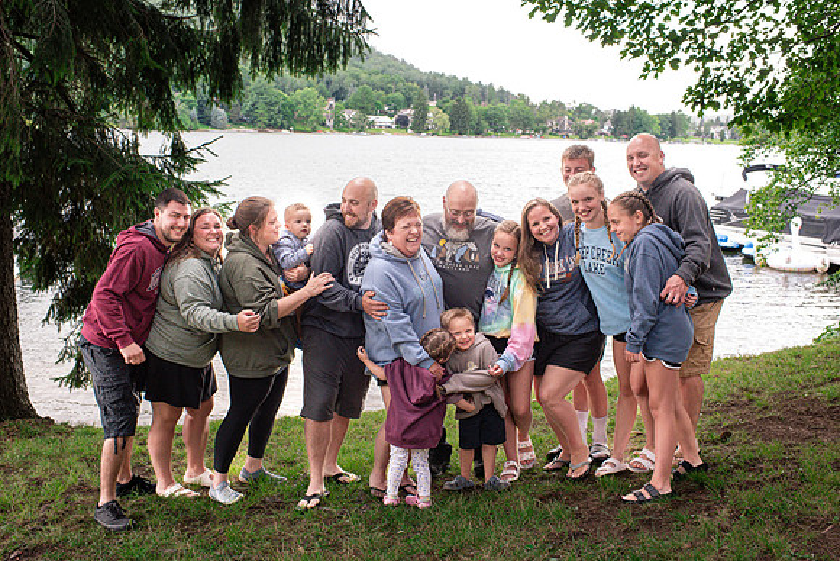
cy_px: 280
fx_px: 817
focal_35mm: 35
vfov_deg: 37.9
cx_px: 420
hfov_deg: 54.4
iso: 1000
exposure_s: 1/160
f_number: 5.6
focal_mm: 35
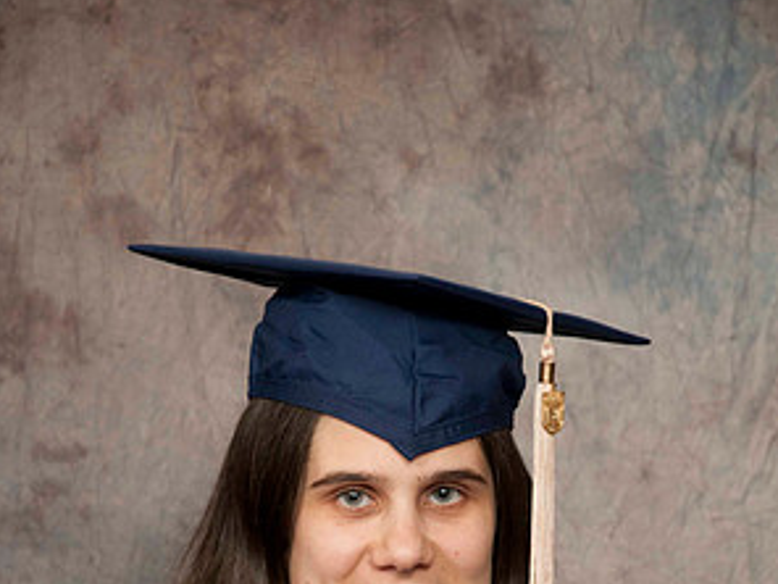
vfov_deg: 7.1
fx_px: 4675
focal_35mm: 208
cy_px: 571
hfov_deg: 9.5
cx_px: 390
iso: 200
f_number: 5.6
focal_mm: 95
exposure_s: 1/60
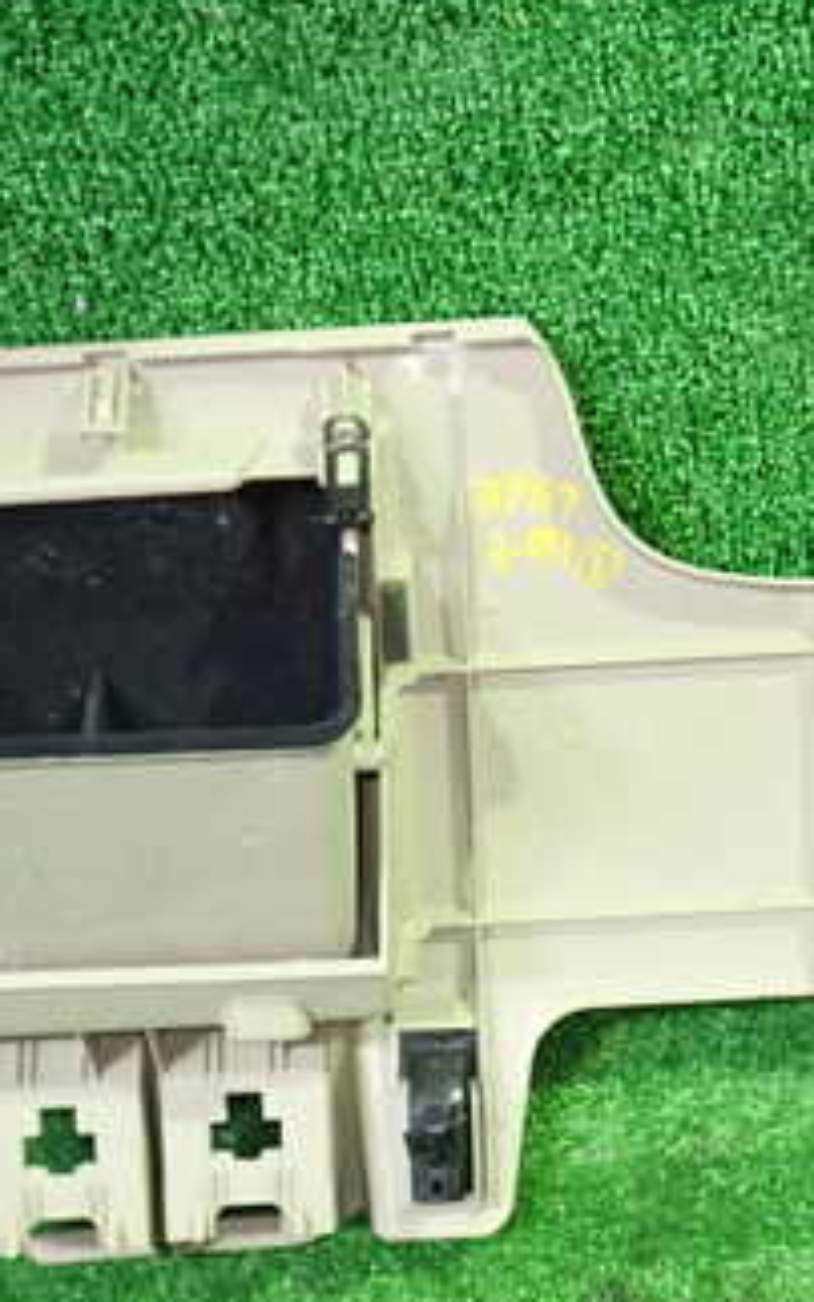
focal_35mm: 59
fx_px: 2093
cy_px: 754
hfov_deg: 22.0
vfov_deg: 34.5
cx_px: 484
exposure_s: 1/30
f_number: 2.3
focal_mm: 5.4
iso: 640
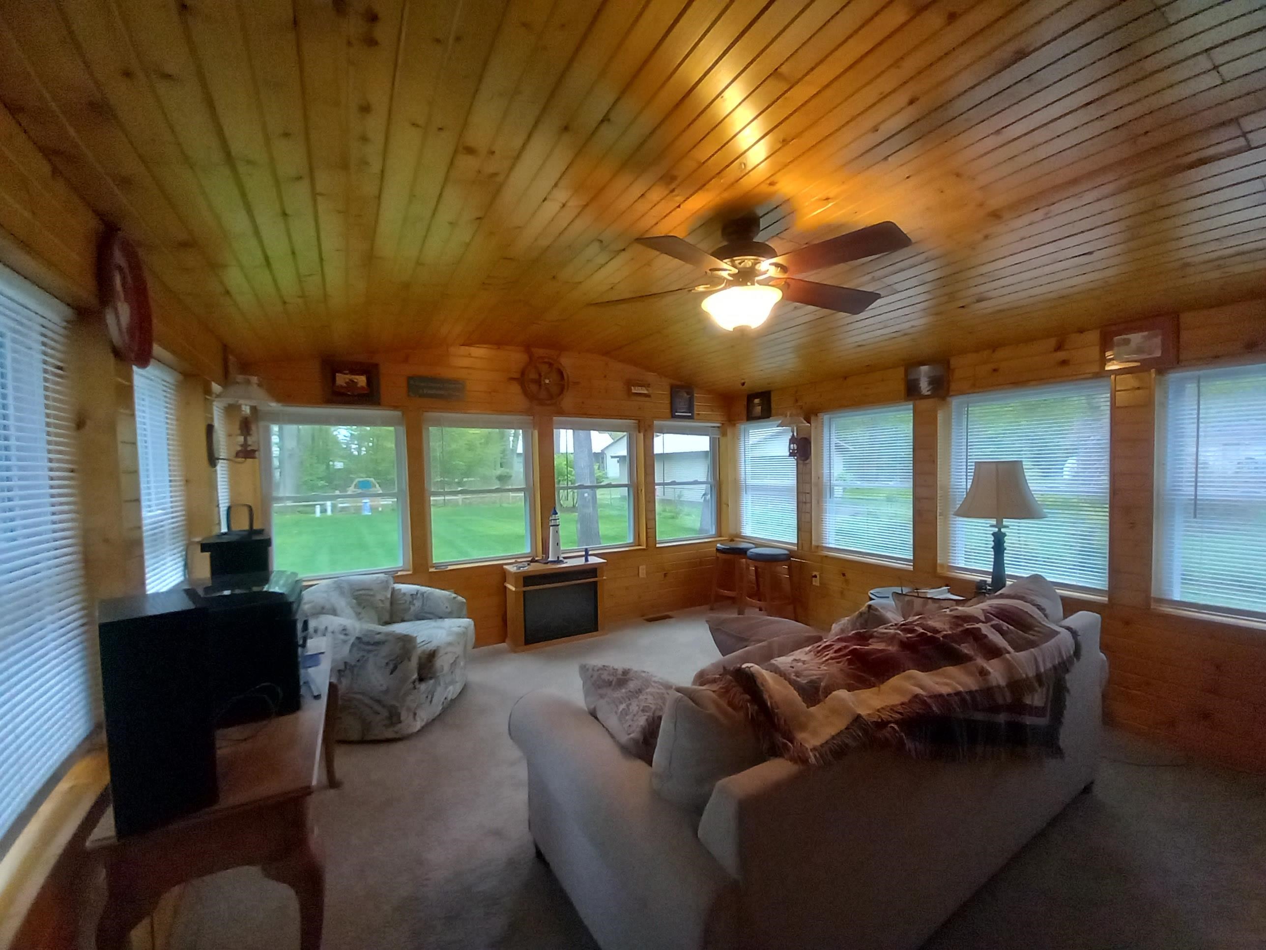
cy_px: 475
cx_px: 633
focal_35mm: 13
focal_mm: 1.13
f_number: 2.2
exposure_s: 1/30
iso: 200
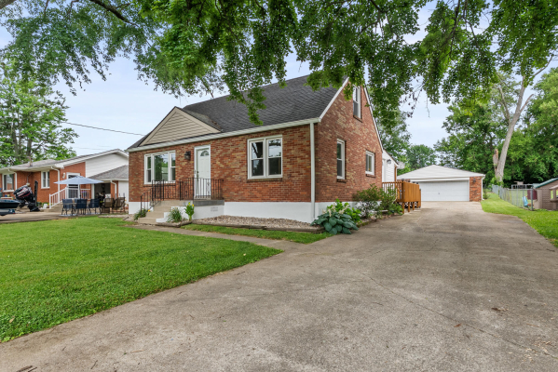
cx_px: 277
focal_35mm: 20
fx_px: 310
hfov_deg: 83.9
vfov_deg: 61.9
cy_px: 200
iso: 400
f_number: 11
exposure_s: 1/25
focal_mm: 16
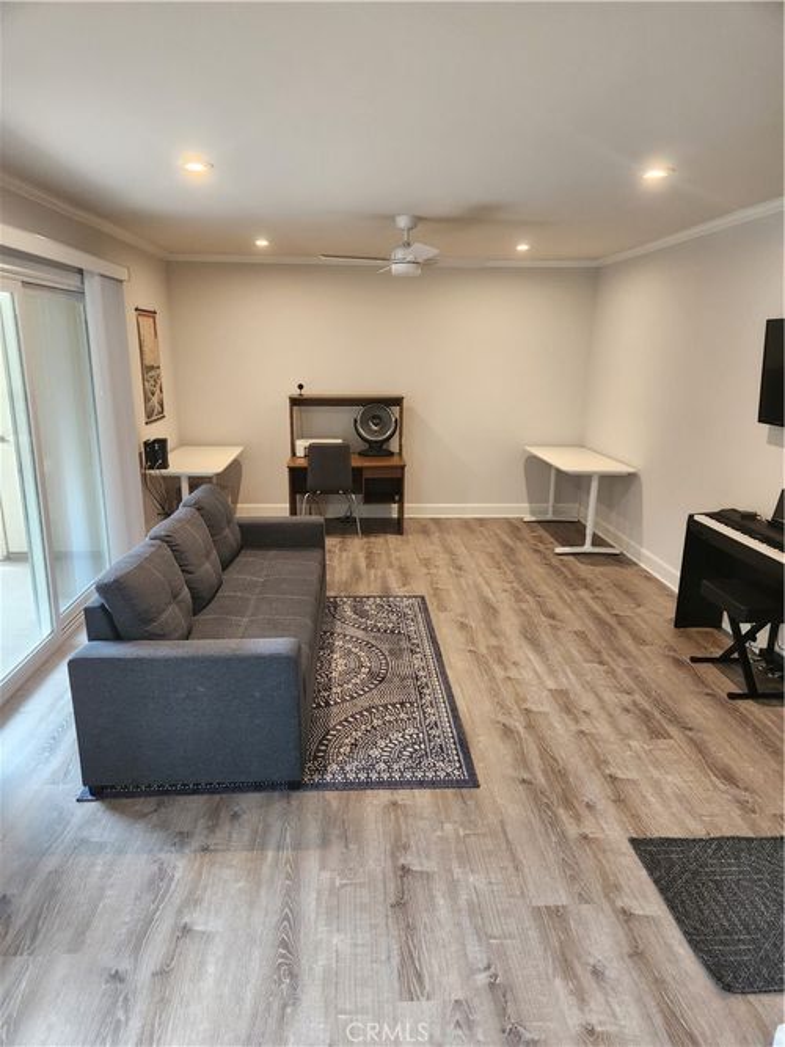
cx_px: 392
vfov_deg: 73.9
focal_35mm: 23
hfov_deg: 58.9
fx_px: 696
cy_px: 524
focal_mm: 5.4
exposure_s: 1/120
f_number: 1.8
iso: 200
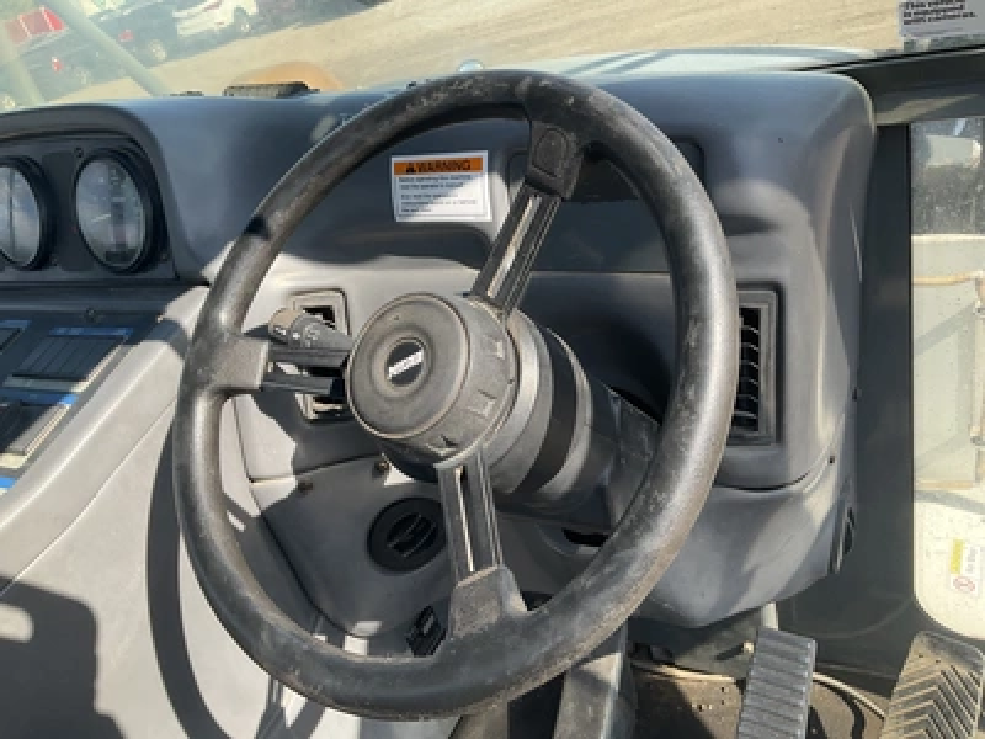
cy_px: 370
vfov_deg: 48.2
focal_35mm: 29
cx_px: 492
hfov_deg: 61.7
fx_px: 825
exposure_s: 1/397
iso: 25
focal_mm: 3
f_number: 1.8
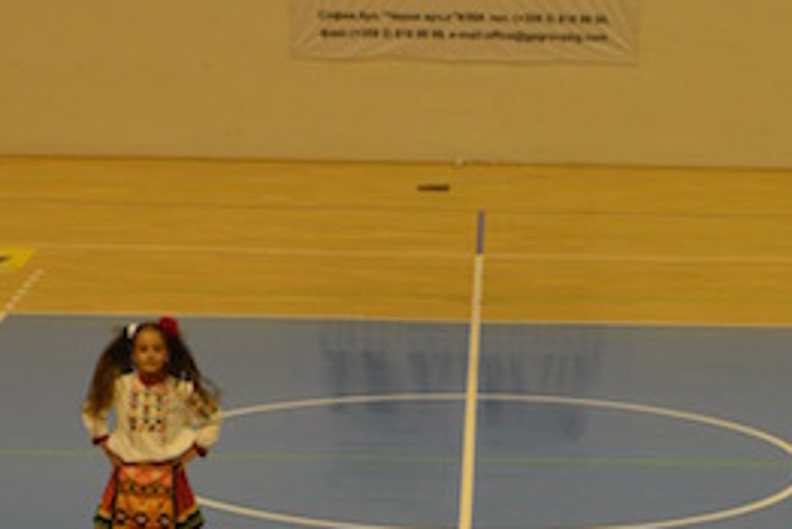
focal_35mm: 160
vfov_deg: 8.6
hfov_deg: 12.8
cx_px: 553
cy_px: 467
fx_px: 3522
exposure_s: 1/50
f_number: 8
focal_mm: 40
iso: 400
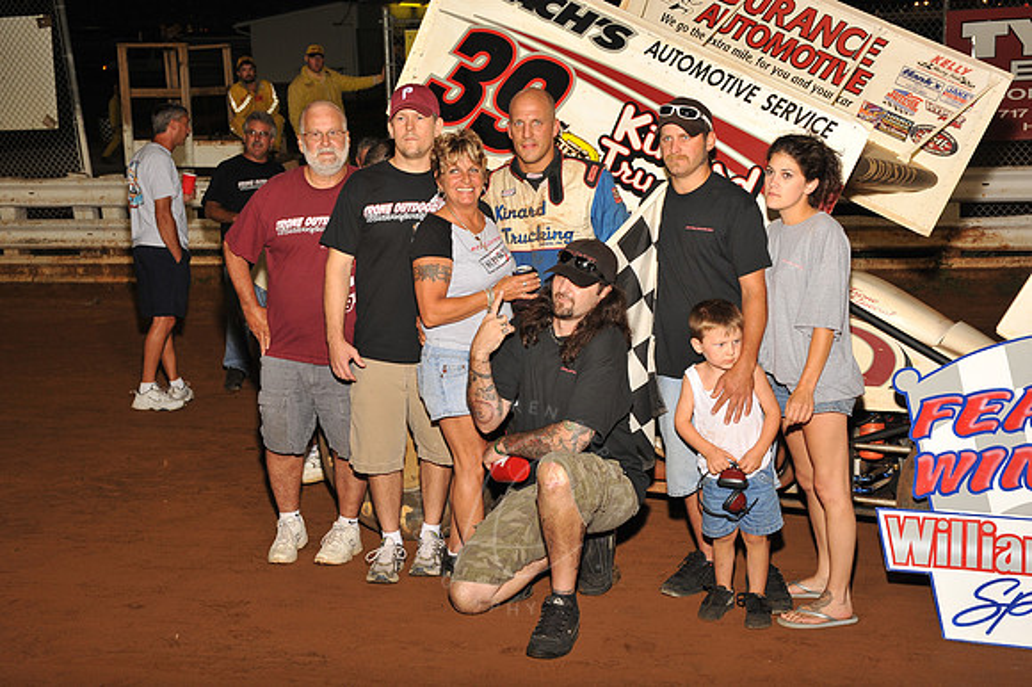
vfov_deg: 27.0
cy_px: 344
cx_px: 516
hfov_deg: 39.6
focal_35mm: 50
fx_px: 1432
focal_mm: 50
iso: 640
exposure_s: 1/320
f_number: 8
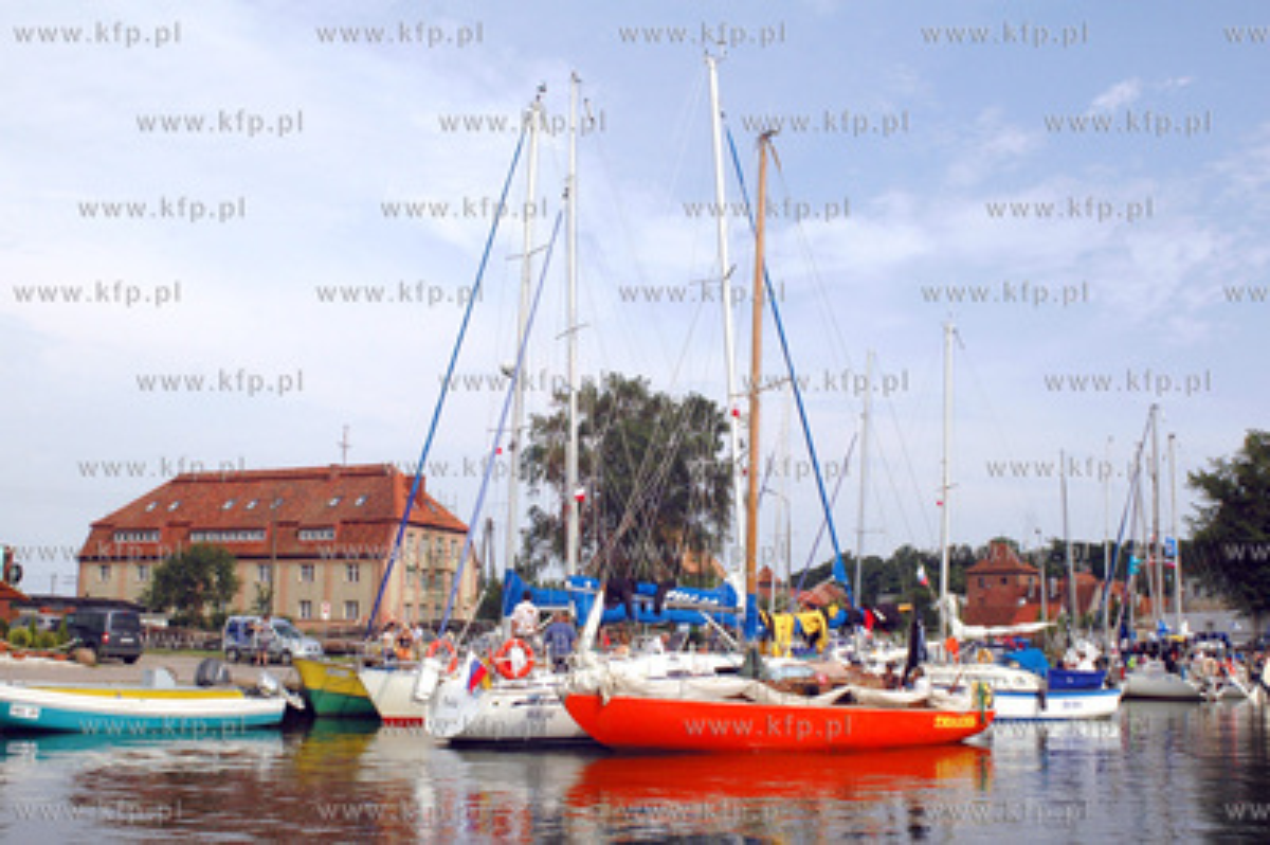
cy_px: 422
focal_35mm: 36
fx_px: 1269
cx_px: 635
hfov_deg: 53.2
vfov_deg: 36.8
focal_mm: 24
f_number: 8
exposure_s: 1/1250
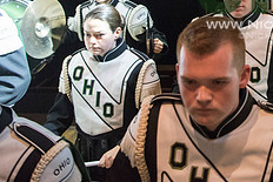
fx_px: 455
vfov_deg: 21.5
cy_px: -17
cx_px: 287
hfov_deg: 30.5
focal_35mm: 60
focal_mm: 24
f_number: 2.8
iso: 4000
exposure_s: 1/100
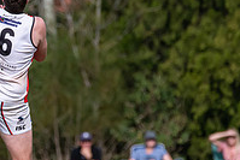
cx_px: -80
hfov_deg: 1.4
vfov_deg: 1.0
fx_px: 9540
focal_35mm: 1430
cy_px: 88
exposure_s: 1/3200
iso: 800
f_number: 6.3
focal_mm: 420
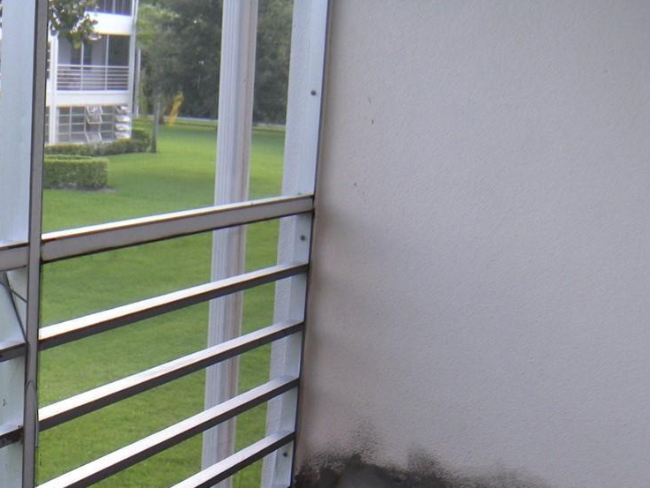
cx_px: 65
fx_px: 1427
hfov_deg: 24.9
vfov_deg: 18.7
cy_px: 521
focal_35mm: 76
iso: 64
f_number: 3.8
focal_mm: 5.9
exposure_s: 1/54.8
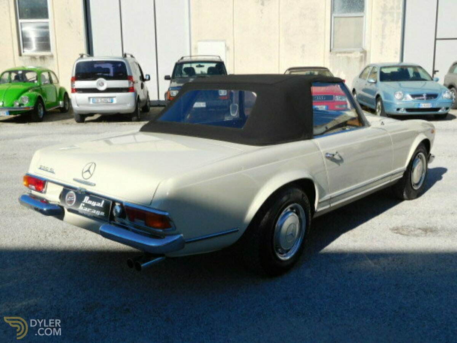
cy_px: 172
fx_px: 462
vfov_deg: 40.7
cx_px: 228
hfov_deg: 52.6
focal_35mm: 35
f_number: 3.8
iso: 125
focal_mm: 6.2
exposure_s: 1/1250
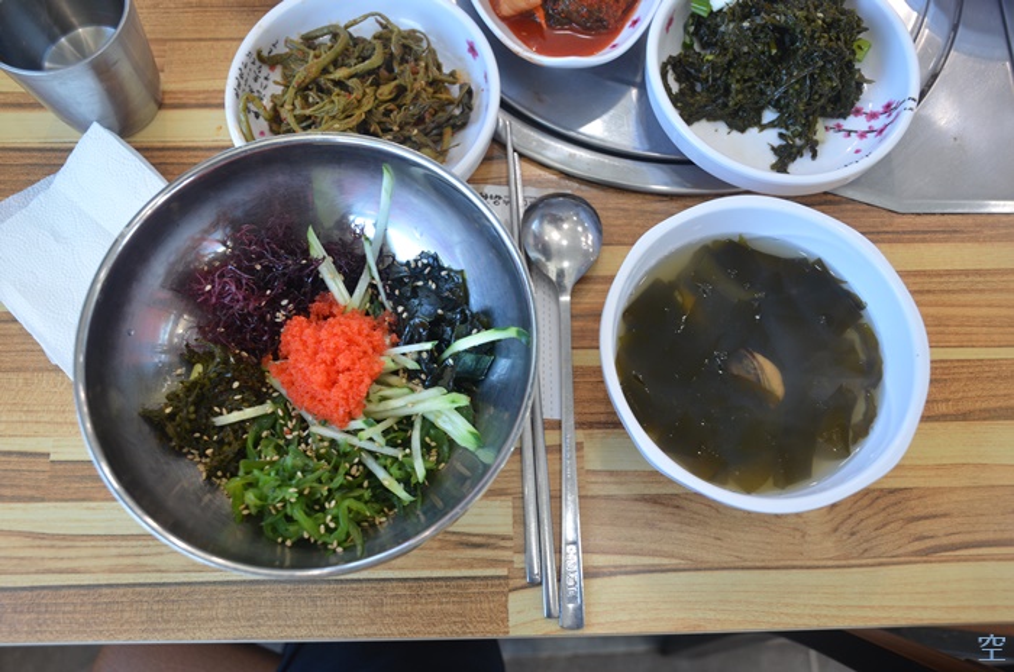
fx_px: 843
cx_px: 507
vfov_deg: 43.4
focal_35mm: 30
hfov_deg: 62.0
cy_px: 336
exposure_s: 1/80
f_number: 4.5
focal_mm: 20
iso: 400
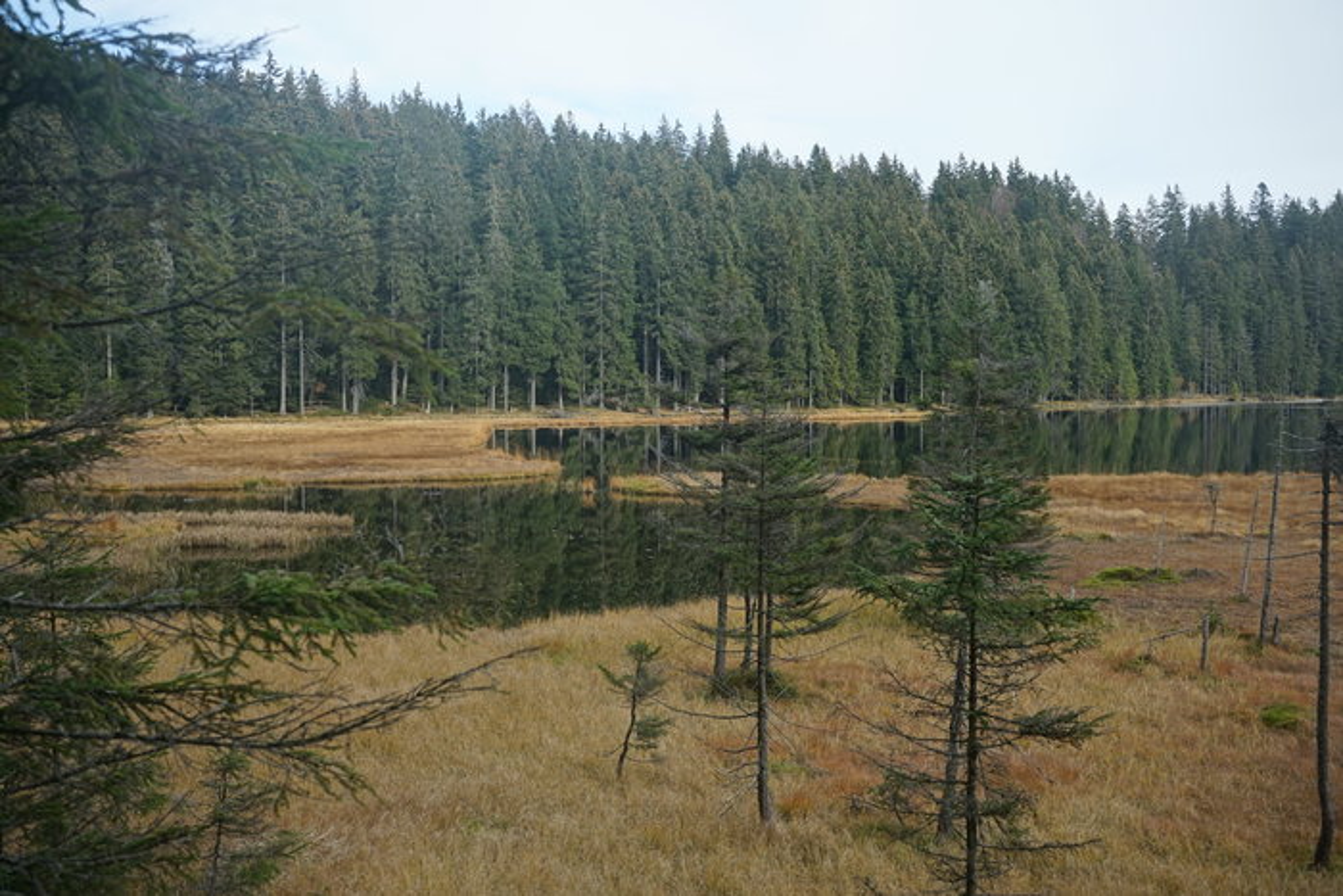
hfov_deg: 46.4
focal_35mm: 42
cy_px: 448
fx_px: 1567
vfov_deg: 31.9
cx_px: 672
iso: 100
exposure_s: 1/100
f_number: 6.3
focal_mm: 42
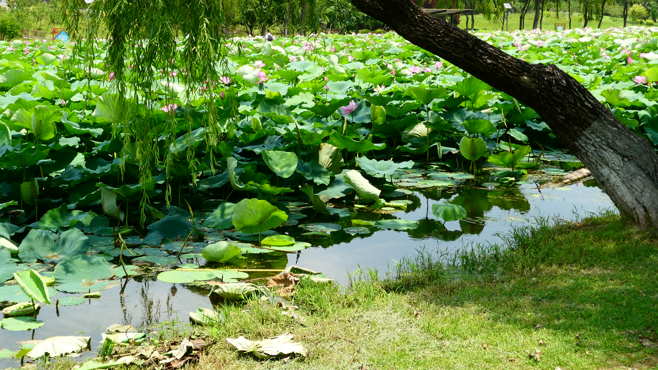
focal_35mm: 55
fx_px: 960
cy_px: 92
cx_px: 256
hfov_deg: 37.7
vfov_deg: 21.6
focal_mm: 7.2
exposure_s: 1/500
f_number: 3.8
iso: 80
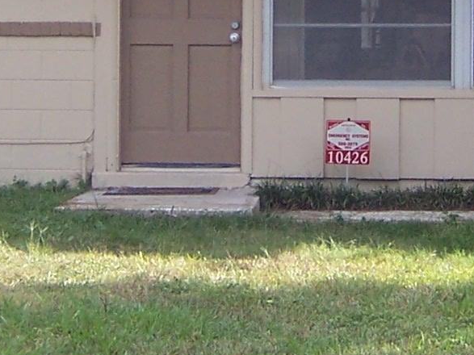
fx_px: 2163
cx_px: 169
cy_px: -55
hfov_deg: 12.5
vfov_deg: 9.3
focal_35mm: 158
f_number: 2.8
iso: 80
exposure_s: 1/320
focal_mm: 6.2
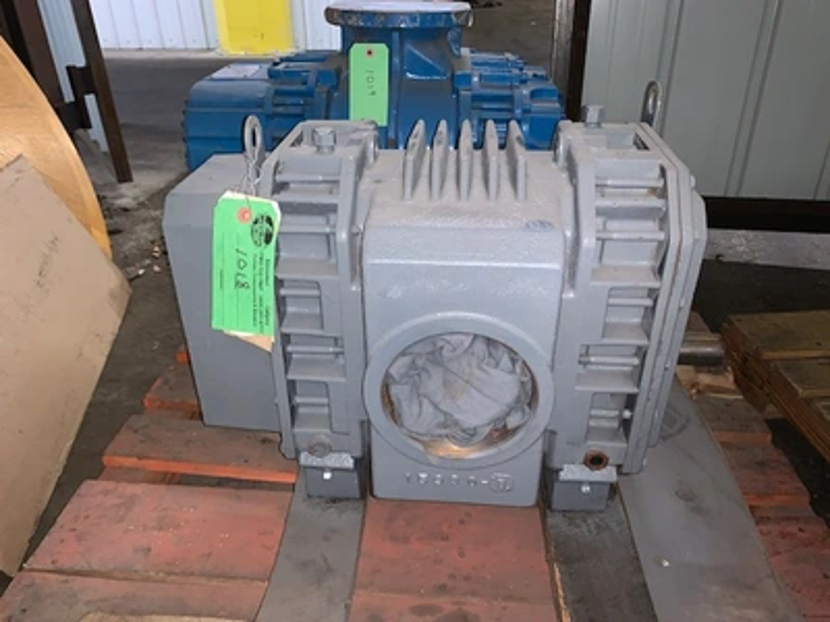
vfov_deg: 53.1
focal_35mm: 26
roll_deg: +1.3
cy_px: 311
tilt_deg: -28.2
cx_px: 415
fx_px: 623
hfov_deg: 67.3
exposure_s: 1/17
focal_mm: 4.25
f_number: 1.8
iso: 100
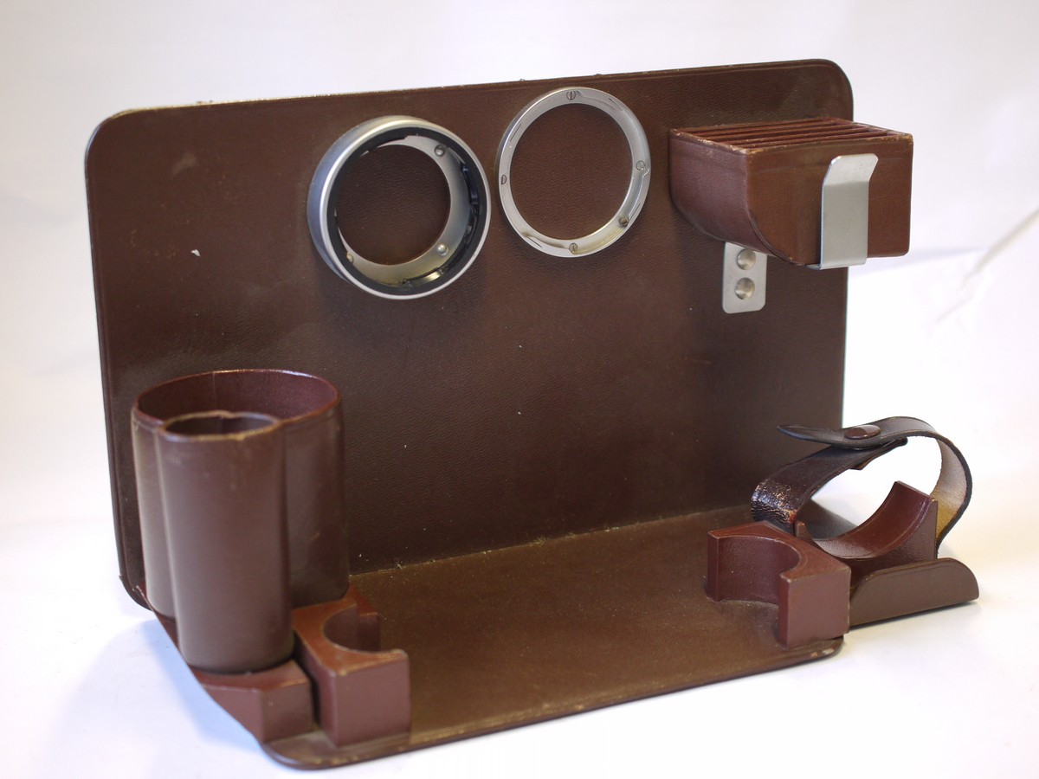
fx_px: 1801
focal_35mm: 60
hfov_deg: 32.2
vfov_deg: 24.4
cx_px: 520
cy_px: 390
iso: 400
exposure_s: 1/60
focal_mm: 30
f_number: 3.5
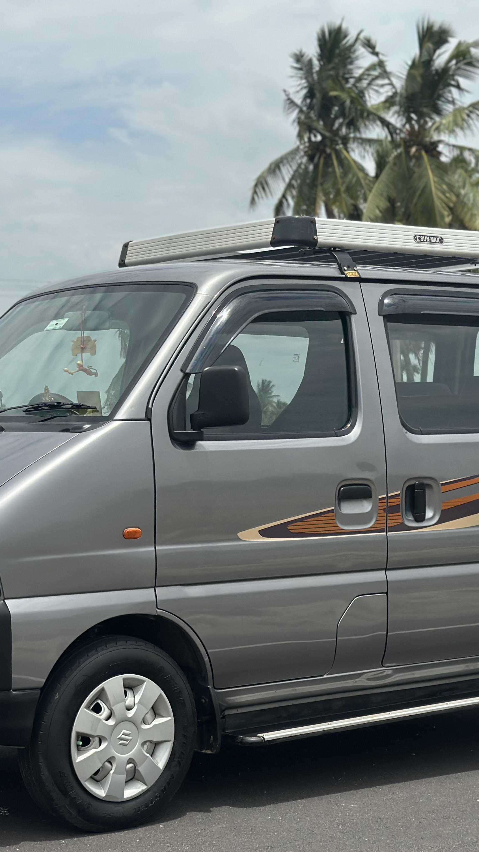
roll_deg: -0.1
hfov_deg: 17.2
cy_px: 426
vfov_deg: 30.2
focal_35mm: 70
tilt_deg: +1.8
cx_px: 205
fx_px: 1581
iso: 100
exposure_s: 1/8197
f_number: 1.78
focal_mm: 6.86
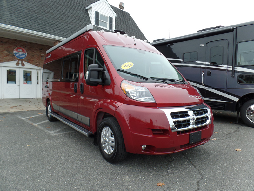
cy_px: 96
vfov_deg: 58.9
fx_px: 169
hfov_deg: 73.9
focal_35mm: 23
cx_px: 127
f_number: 3.2
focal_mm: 4.1
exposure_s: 1/90
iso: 80
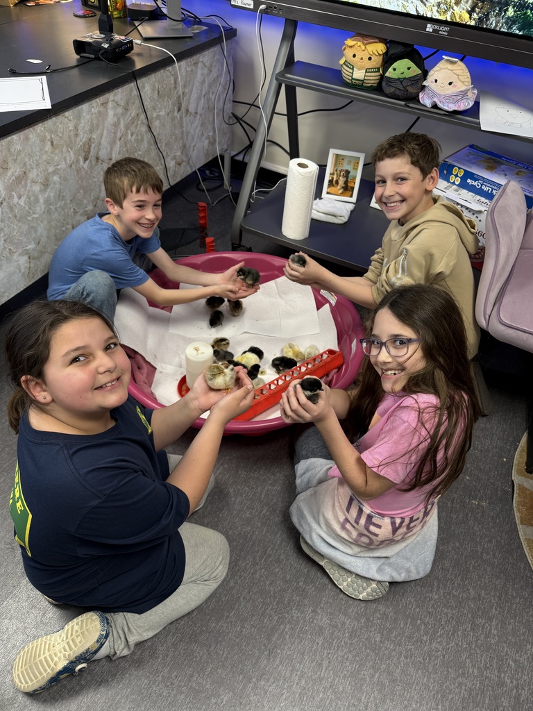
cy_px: 356
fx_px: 493
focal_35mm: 24
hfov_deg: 56.8
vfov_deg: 71.6
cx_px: 266
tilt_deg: -46.0
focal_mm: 6.76
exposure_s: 1/60
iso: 125
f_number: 1.78
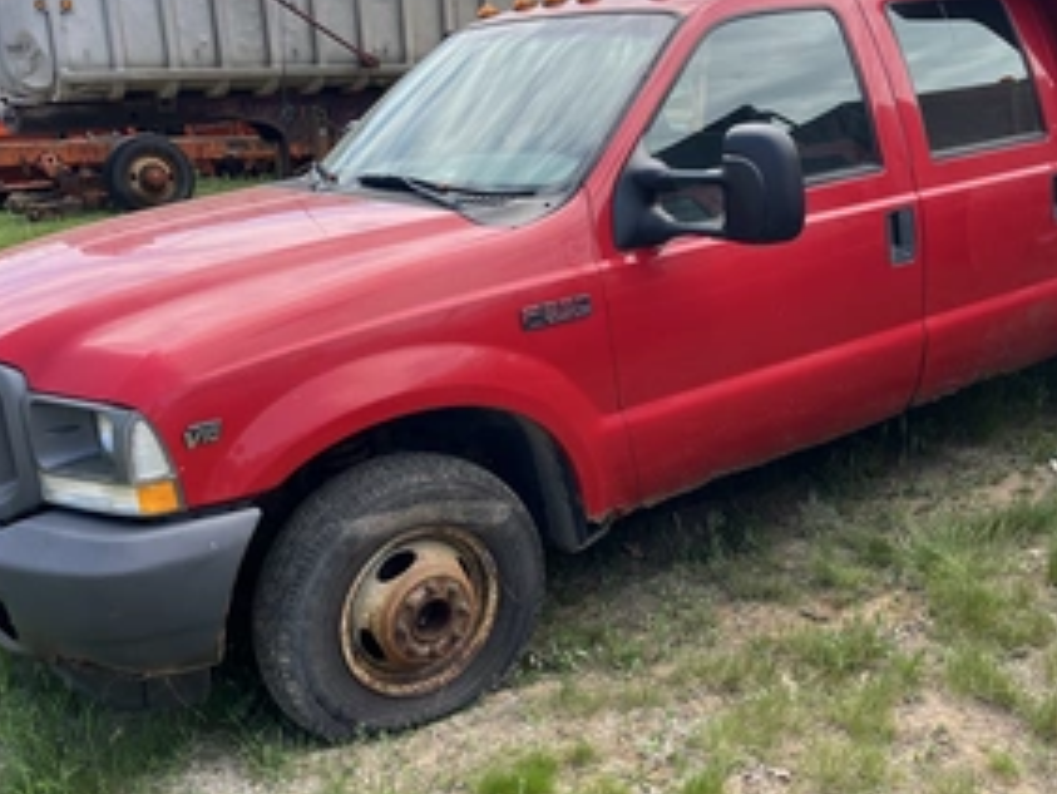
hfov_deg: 49.7
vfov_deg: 38.6
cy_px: 354
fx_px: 1130
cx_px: 651
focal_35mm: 37
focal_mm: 5.1
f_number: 1.6
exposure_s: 1/821
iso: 50
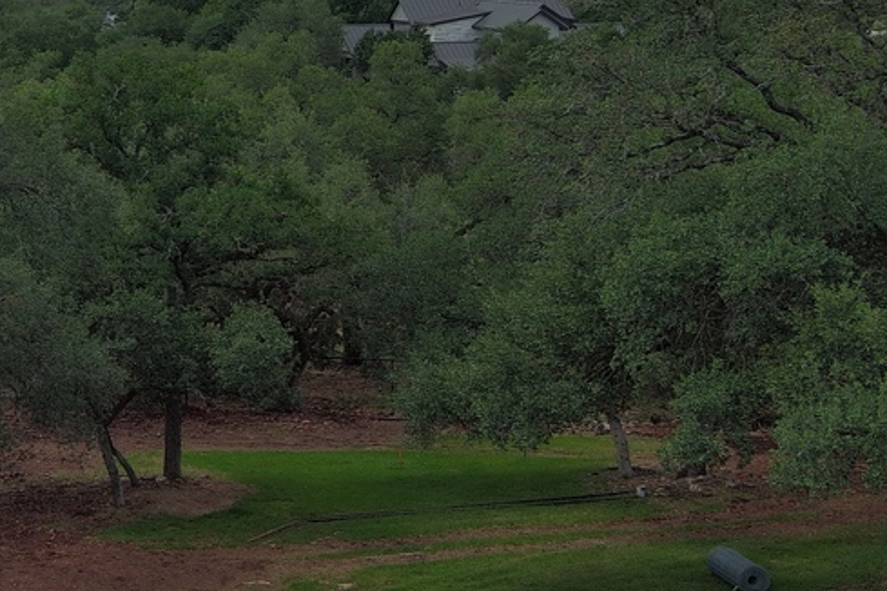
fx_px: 2365
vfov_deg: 14.1
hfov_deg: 19.6
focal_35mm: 96
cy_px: 45
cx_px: -267
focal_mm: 10.57
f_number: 2.8
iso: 100
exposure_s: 1/1701
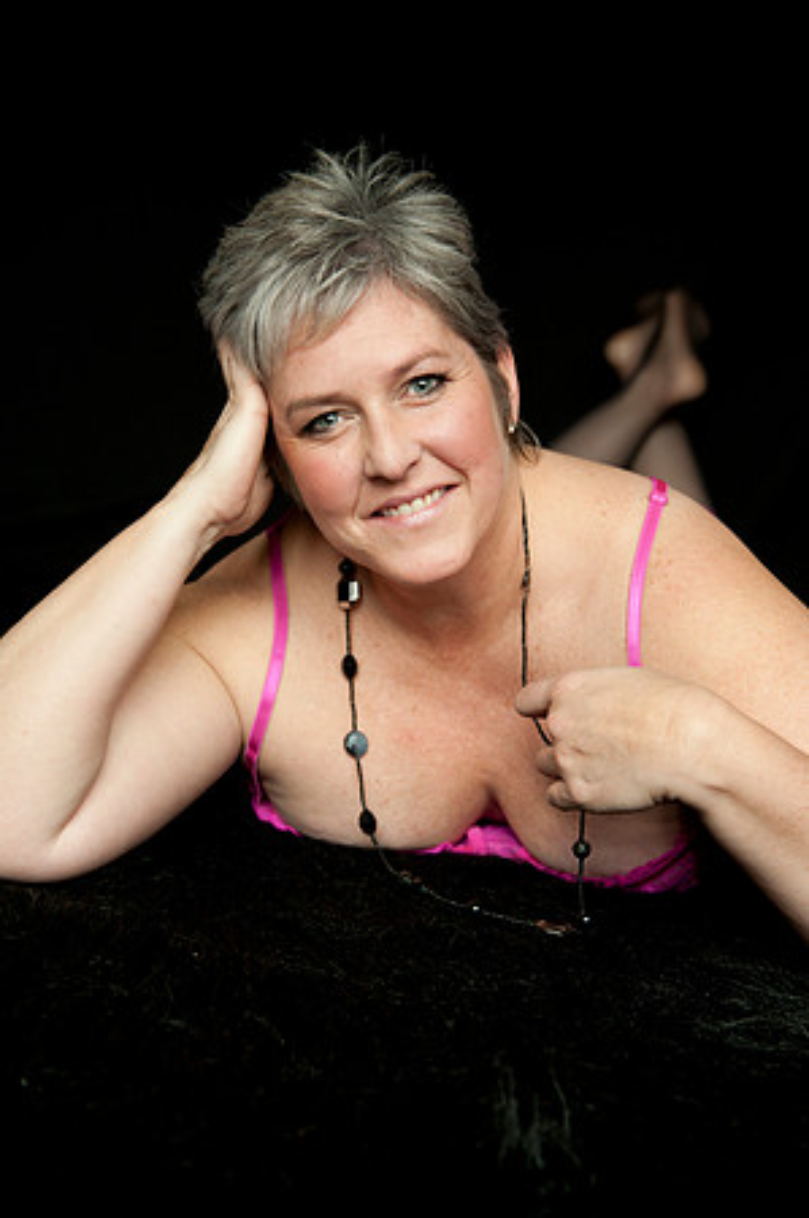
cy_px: 609
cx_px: 404
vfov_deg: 44.5
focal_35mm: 44
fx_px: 1486
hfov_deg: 30.4
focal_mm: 44
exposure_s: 1/60
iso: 1000
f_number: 4
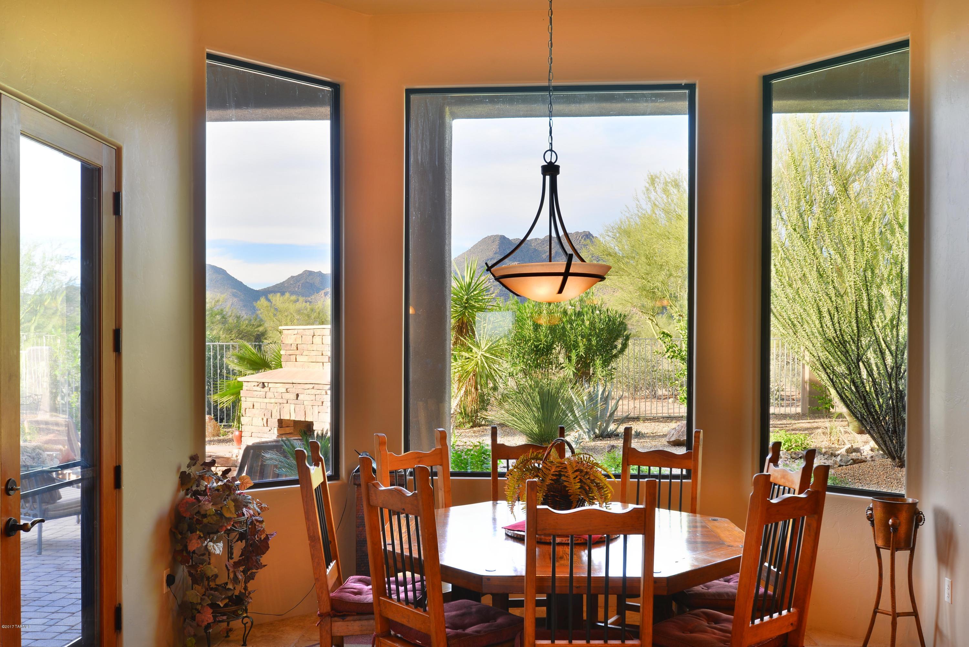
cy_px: 324
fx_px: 862
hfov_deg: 58.7
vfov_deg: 41.1
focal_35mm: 32
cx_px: 484
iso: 100
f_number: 11
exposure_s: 1/3
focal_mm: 32
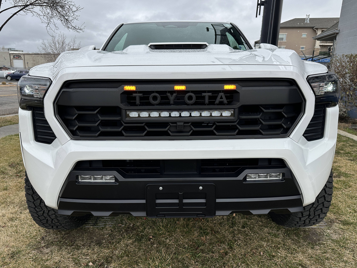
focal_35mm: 24
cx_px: 178
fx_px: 248
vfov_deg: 56.8
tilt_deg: -12.0
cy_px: 134
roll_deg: -1.0
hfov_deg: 71.6
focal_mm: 6.86
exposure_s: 1/1019
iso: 80
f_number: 1.78
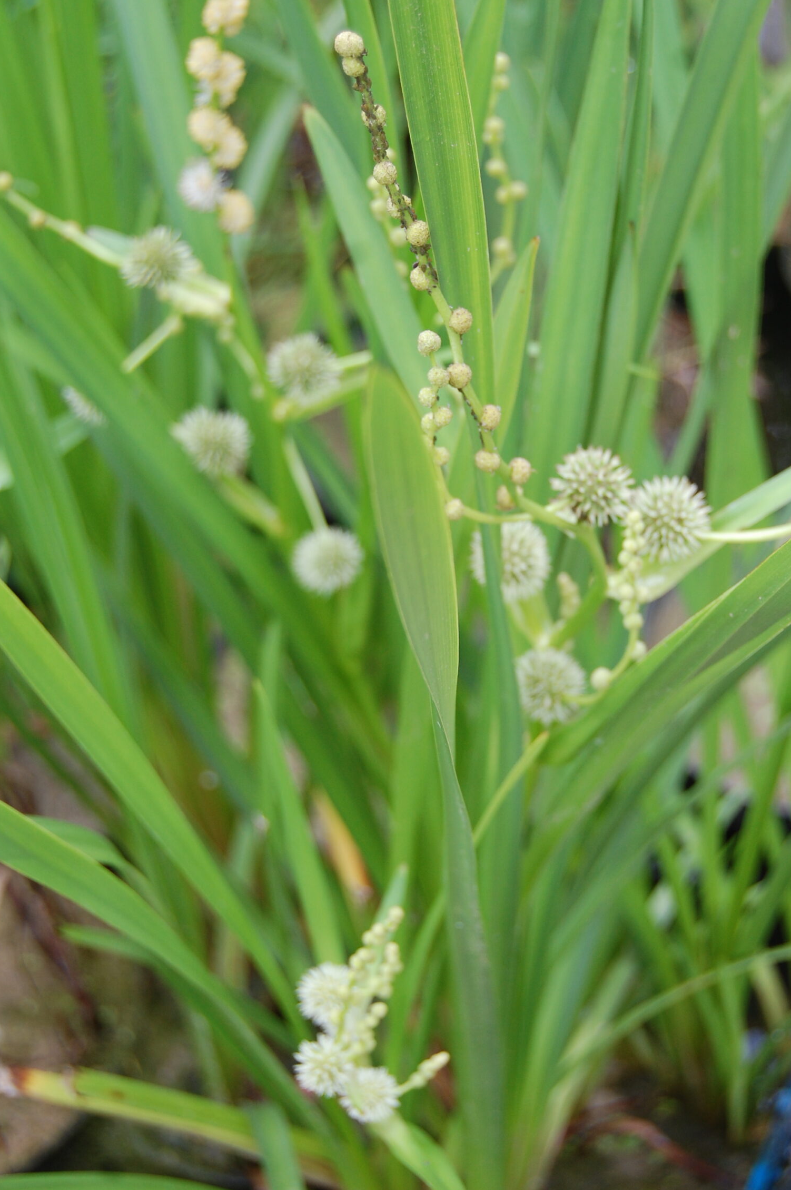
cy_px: 538
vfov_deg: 29.7
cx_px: 426
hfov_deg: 20.0
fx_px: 2245
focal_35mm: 68
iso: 320
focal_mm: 40
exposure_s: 1/125
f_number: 5.6
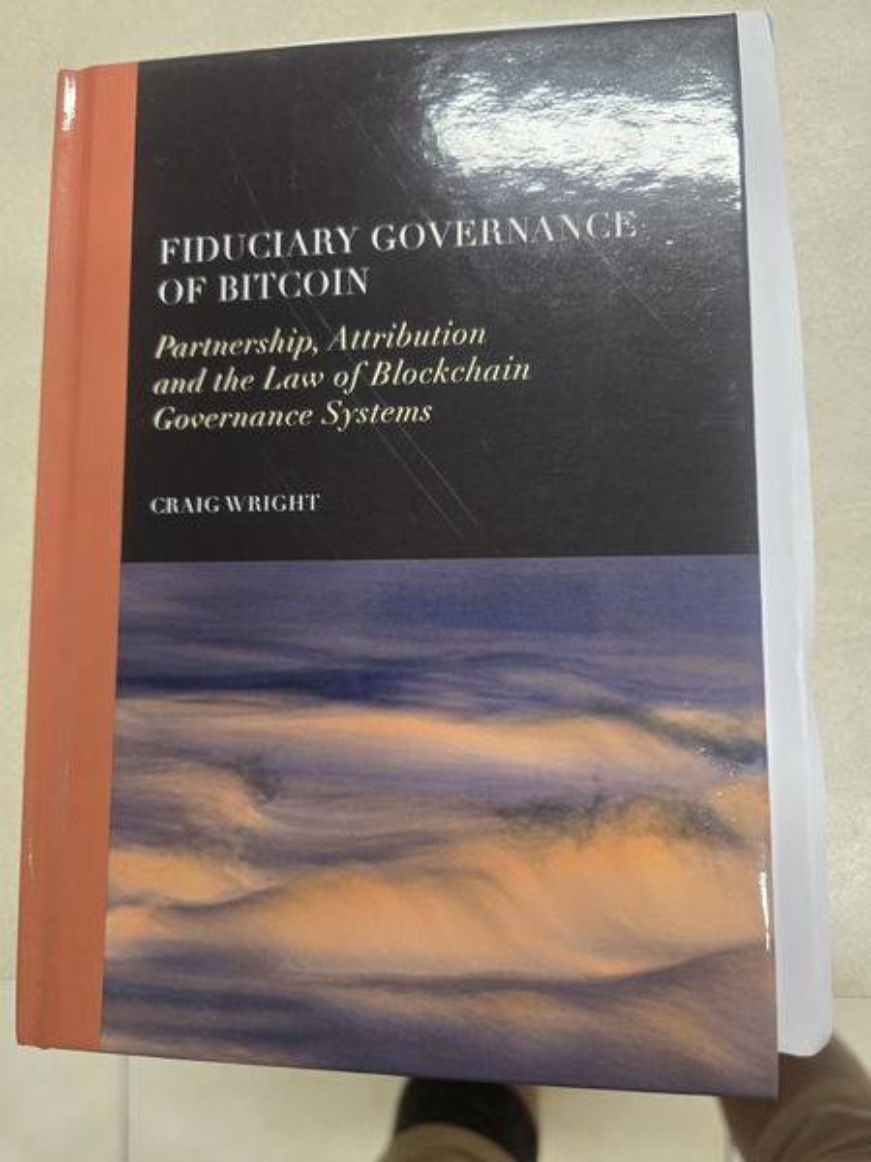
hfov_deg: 58.9
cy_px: 581
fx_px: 772
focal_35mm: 23
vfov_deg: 73.9
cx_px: 436
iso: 500
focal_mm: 6.3
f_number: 1.7
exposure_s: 1/120
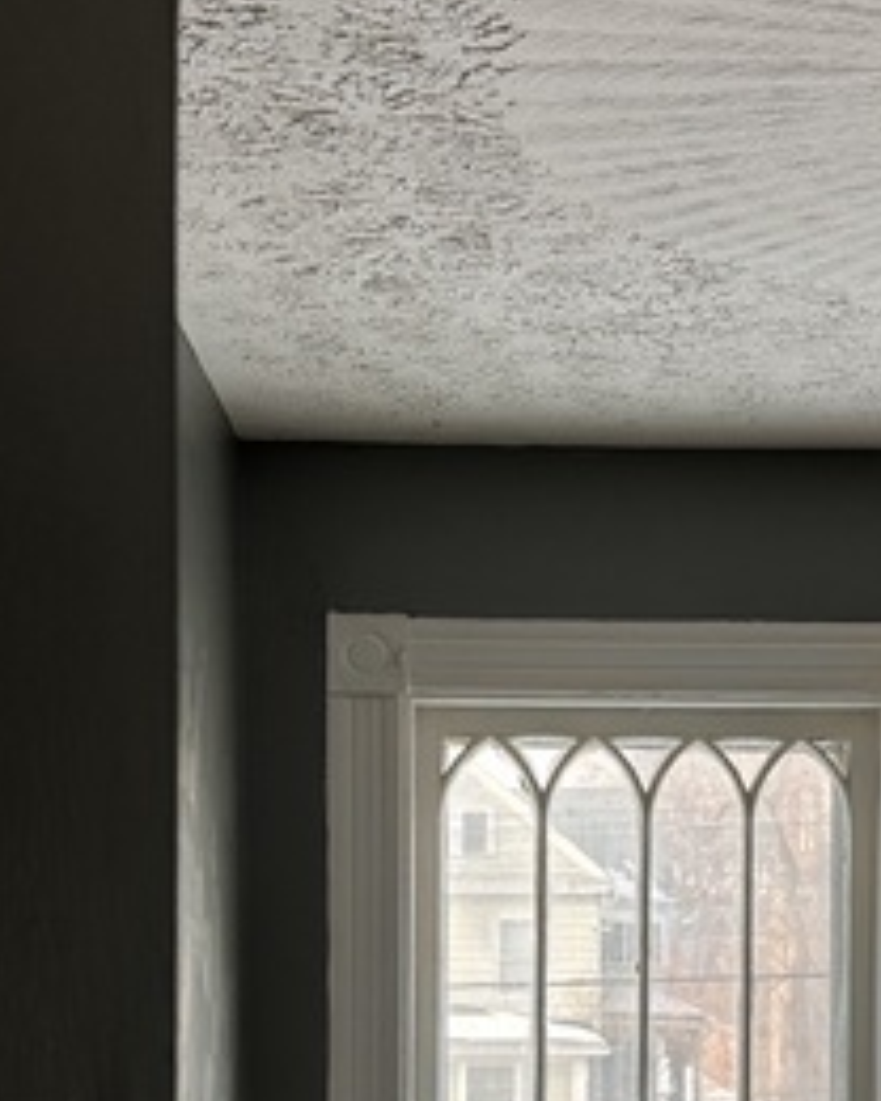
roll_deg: -0.1
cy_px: 942
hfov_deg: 25.3
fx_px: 1956
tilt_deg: -1.2
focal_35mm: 60
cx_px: 589
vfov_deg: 30.4
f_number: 1.78
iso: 64
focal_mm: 6.86
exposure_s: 1/120
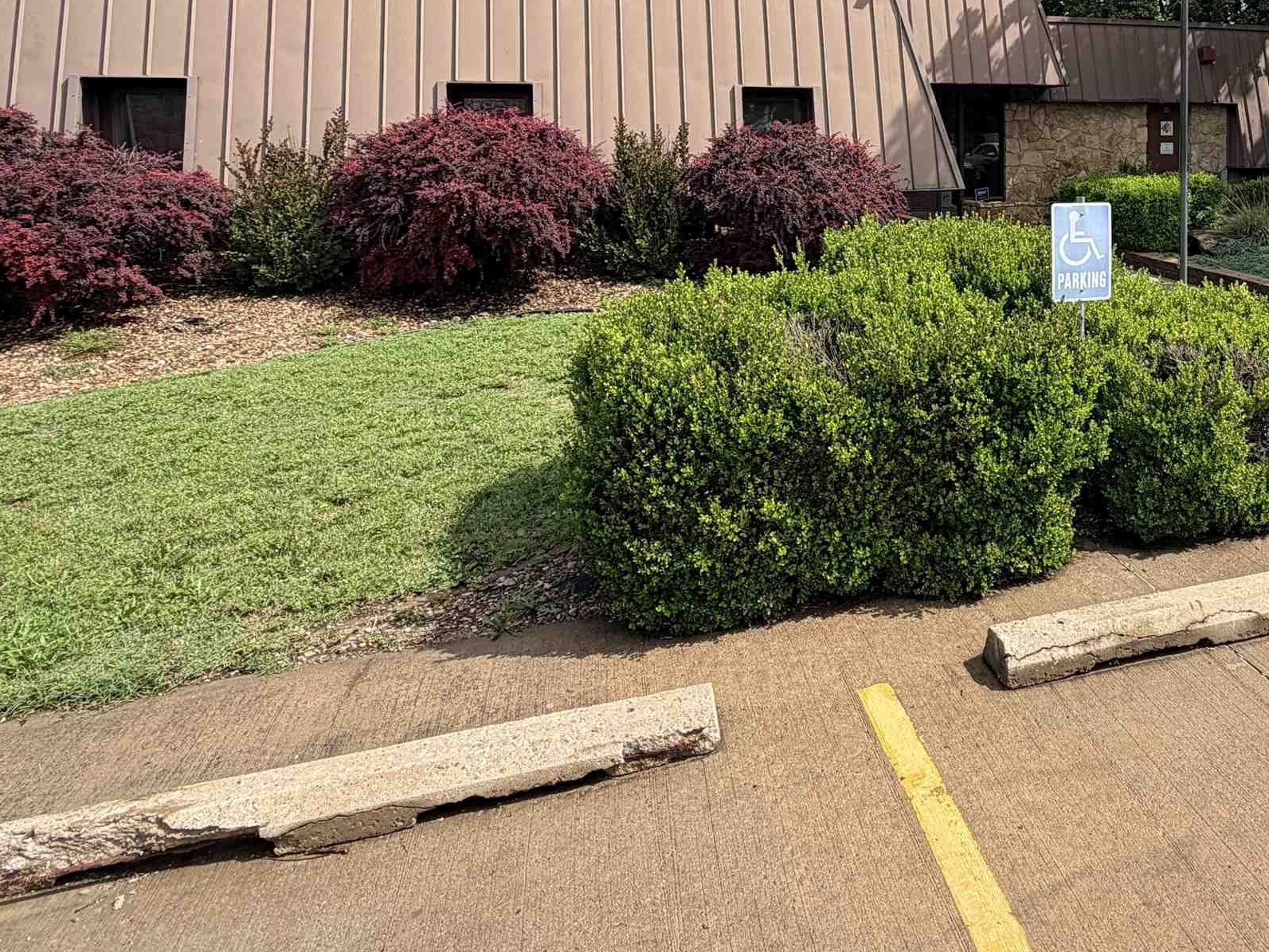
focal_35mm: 27
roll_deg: +1.0
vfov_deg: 48.3
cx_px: 974
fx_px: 990
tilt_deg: -1.5
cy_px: 182
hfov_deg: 61.1
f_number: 2.2
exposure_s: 1/901
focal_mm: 2.22
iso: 20
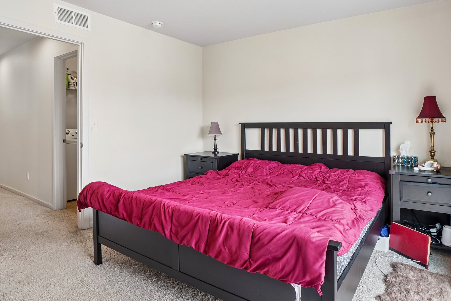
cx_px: 265
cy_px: 121
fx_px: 251
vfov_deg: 61.4
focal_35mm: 20
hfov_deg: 83.2
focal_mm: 16
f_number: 8
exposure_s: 1/15
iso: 400
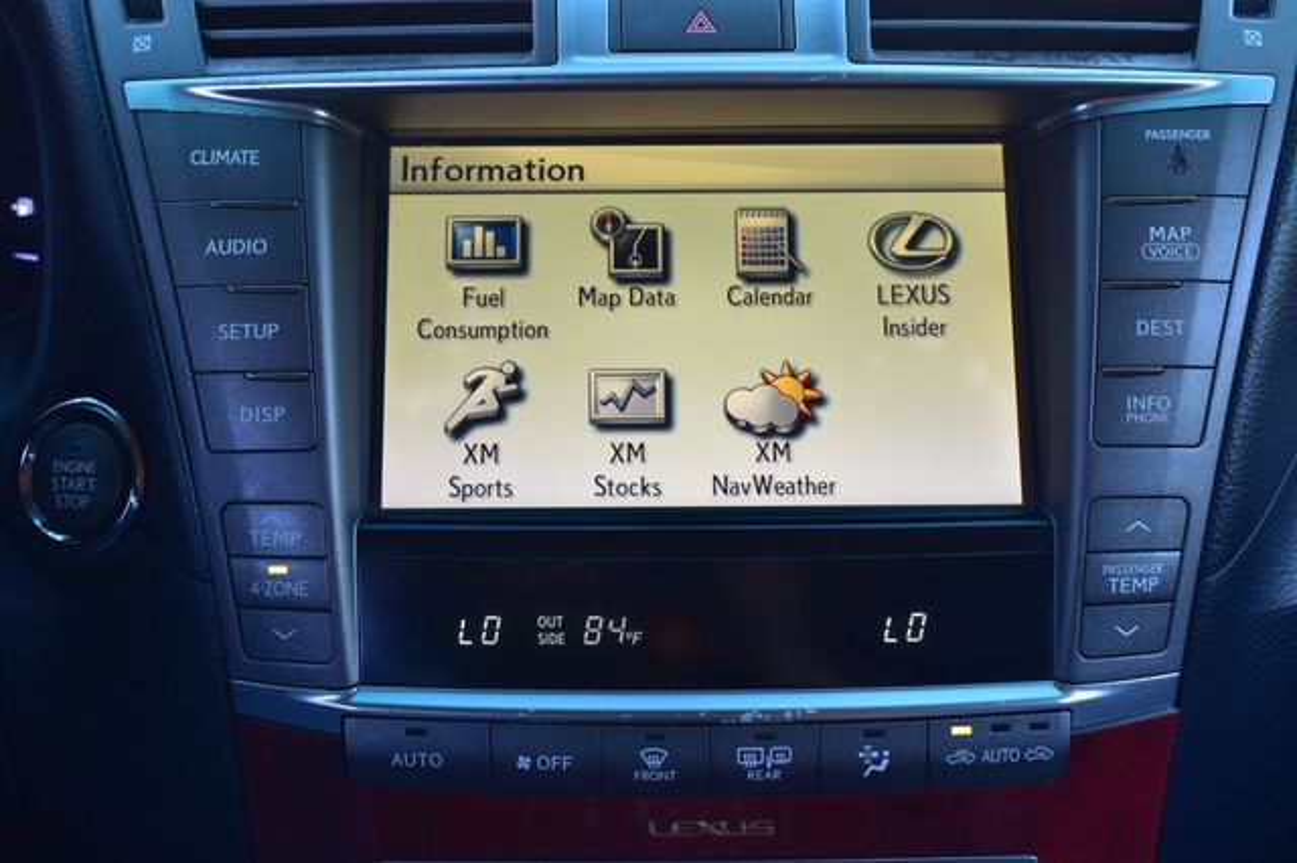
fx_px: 1836
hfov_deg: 38.9
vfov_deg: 26.5
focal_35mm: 51
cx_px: 648
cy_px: 432
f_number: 6.3
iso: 400
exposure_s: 1/20
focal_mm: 34
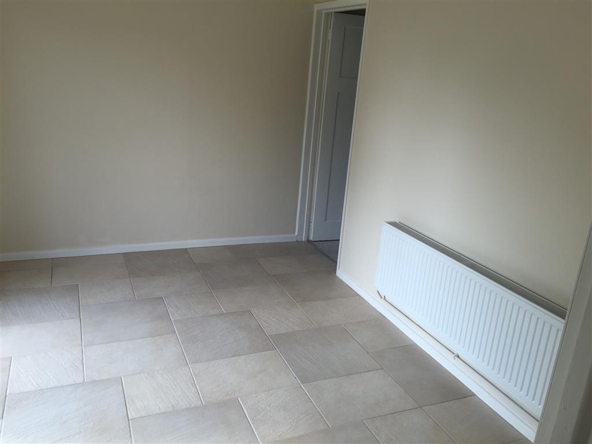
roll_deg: -4.5
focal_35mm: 29
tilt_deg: -16.4
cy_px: 222
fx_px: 496
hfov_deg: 61.7
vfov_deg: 48.2
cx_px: 296
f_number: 2.2
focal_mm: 4.15
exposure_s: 1/120
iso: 32
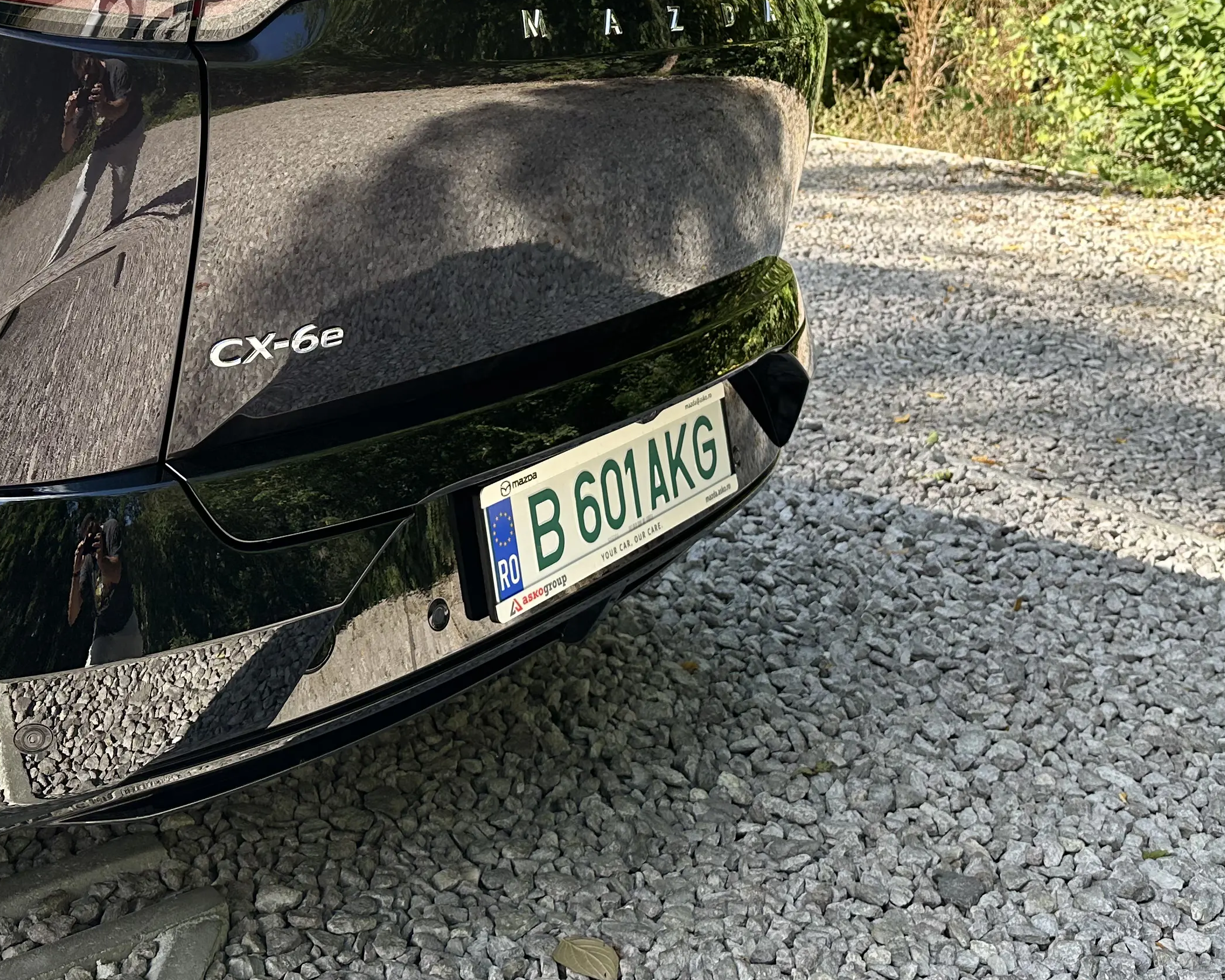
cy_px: 207
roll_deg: -2.5
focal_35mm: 45
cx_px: 397
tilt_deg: -9.4
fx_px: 1631
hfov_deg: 40.6
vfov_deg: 32.6
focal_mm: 6.86
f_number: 1.78
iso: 80
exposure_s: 1/654
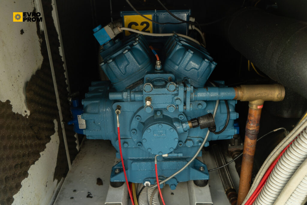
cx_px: 154
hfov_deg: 58.7
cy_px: 102
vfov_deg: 41.1
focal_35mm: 32
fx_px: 273
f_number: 6.3
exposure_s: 1/40
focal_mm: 32
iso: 100
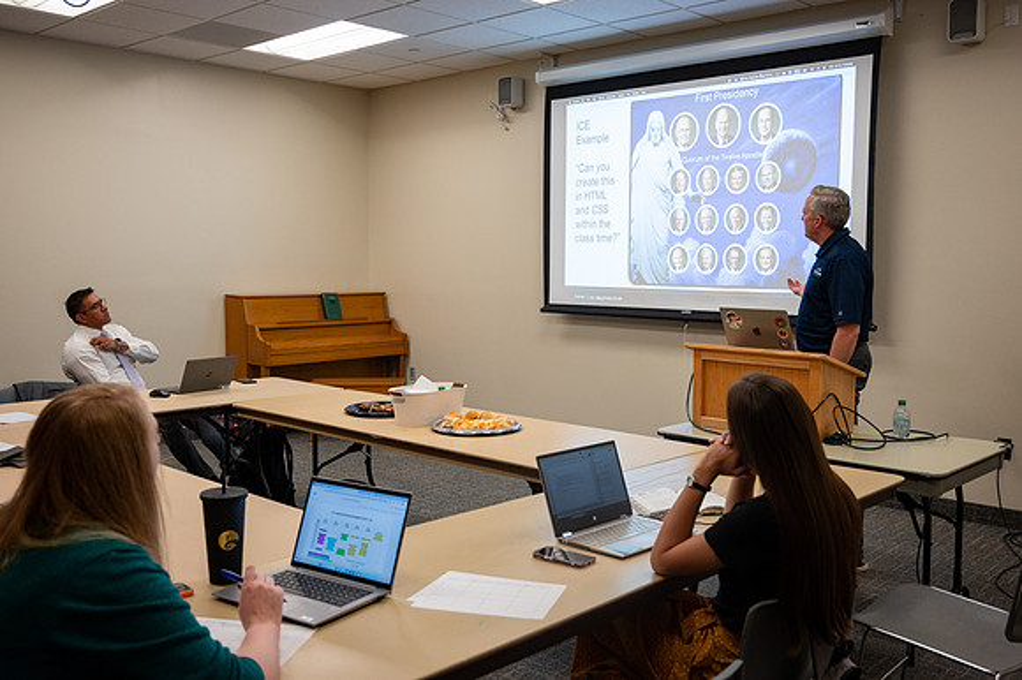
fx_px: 950
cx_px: 511
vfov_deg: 39.4
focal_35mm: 34
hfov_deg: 56.5
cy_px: 340
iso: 1250
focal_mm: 33.5
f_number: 4
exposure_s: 1/250
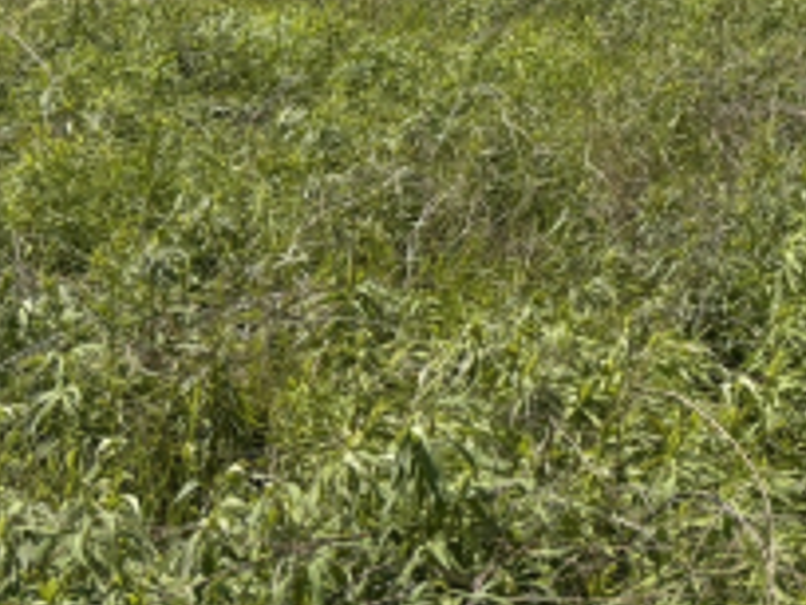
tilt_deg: -1.4
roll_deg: -2.1
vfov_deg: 16.3
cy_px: -221
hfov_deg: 19.4
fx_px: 1979
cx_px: 1286
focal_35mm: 85
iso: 50
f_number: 1.6
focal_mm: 5.96
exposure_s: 1/5076
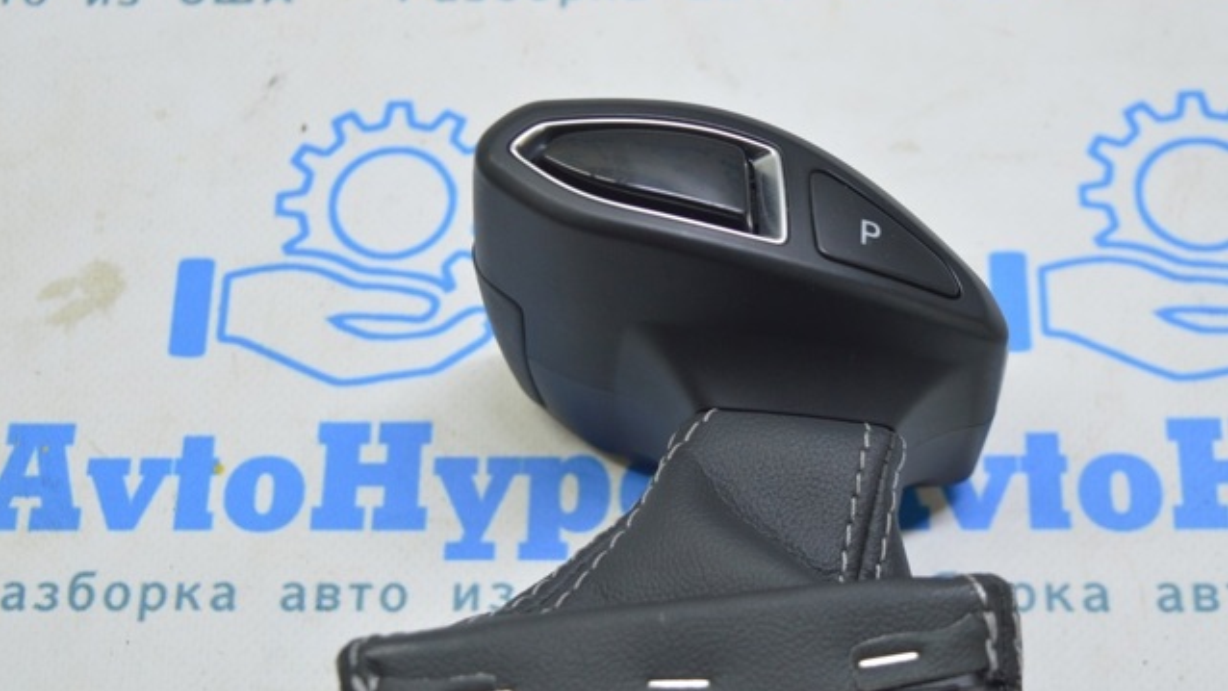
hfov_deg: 33.3
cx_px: 614
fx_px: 2052
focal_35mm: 63
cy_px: 394
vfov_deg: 19.1
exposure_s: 1/20
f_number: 5.6
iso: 400
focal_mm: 40
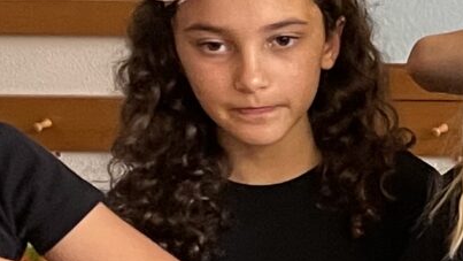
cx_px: 1027
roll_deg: +1.6
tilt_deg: -18.9
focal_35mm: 180
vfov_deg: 6.7
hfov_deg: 10.6
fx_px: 2211
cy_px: 385
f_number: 1.6
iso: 250
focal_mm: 4.2
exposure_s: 1/50
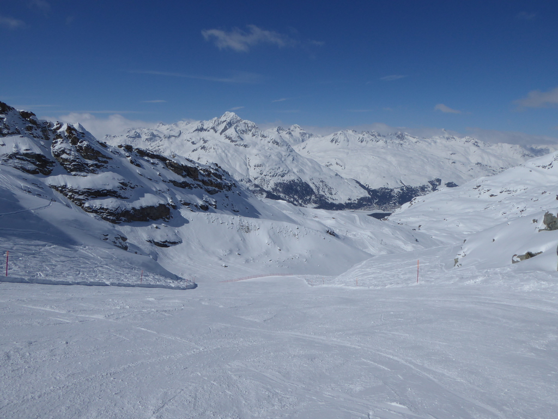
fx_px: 403
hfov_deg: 69.4
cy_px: 210
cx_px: 279
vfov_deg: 54.9
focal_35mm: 25
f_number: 5.6
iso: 80
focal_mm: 4.3
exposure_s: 1/1600
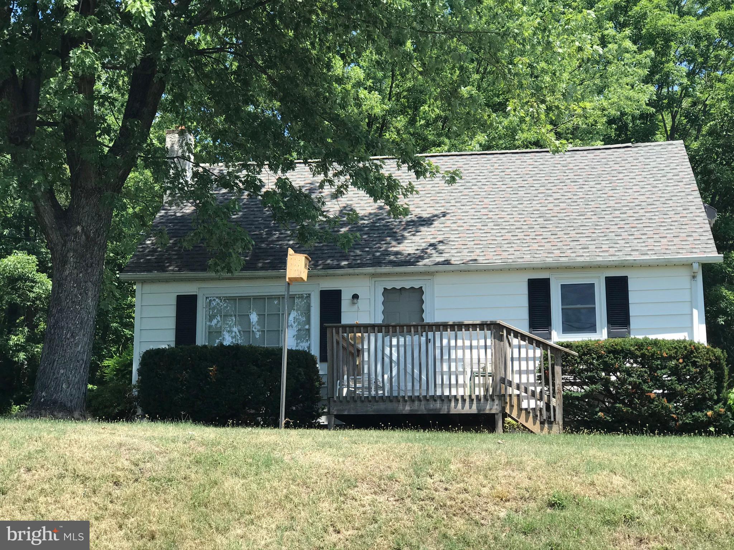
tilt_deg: +11.8
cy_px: 275
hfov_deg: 33.8
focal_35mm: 57
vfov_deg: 25.7
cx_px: 367
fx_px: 1209
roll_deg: +0.6
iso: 20
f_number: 2.8
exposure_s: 1/349
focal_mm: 6.6
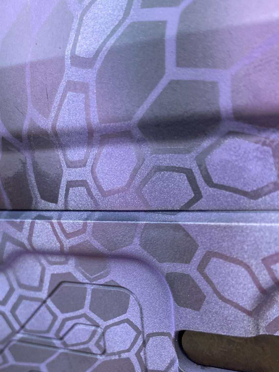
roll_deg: -2.3
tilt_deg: -24.5
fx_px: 505
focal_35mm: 47
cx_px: 126
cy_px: 252
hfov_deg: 30.9
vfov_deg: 39.9
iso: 64
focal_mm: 4.25
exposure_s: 1/121
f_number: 1.8
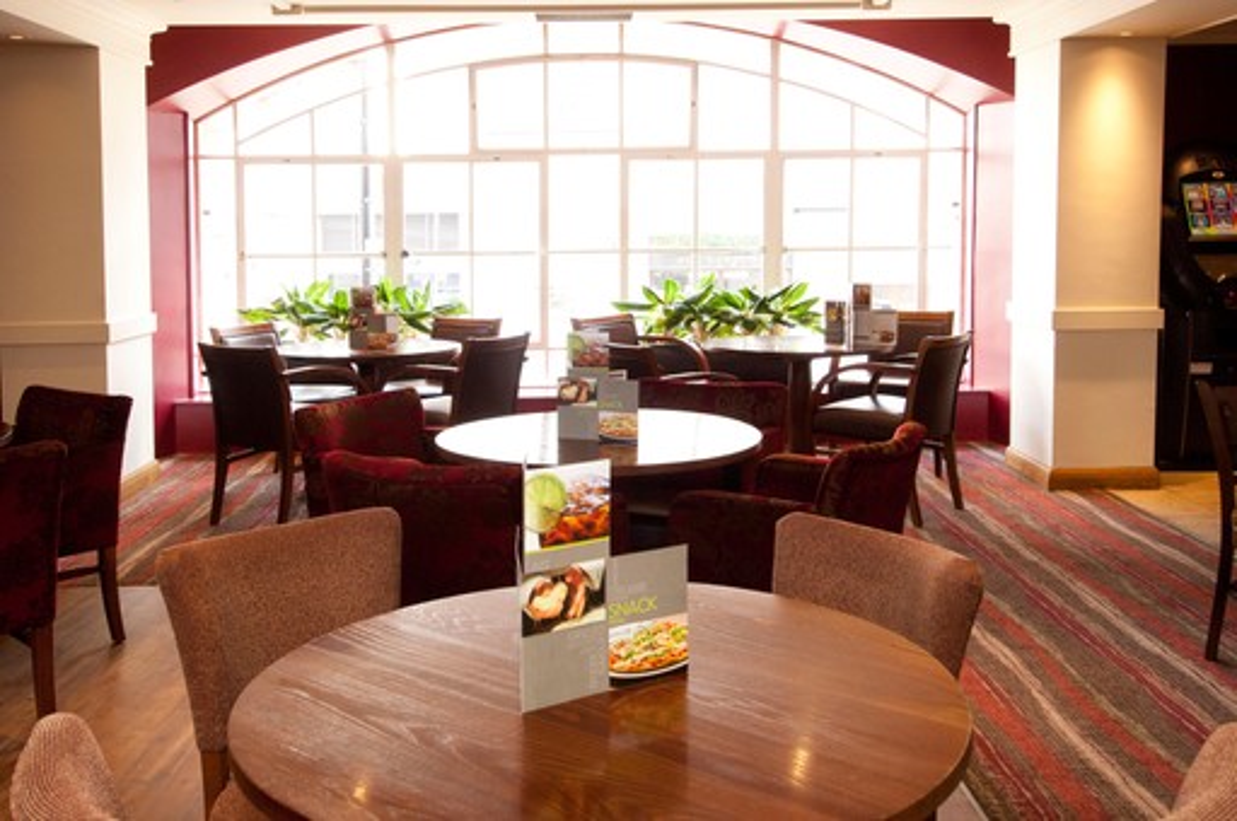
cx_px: 618
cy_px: 410
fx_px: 1235
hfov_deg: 53.2
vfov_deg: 36.8
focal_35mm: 36
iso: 200
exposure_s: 1/8
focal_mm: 24
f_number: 9
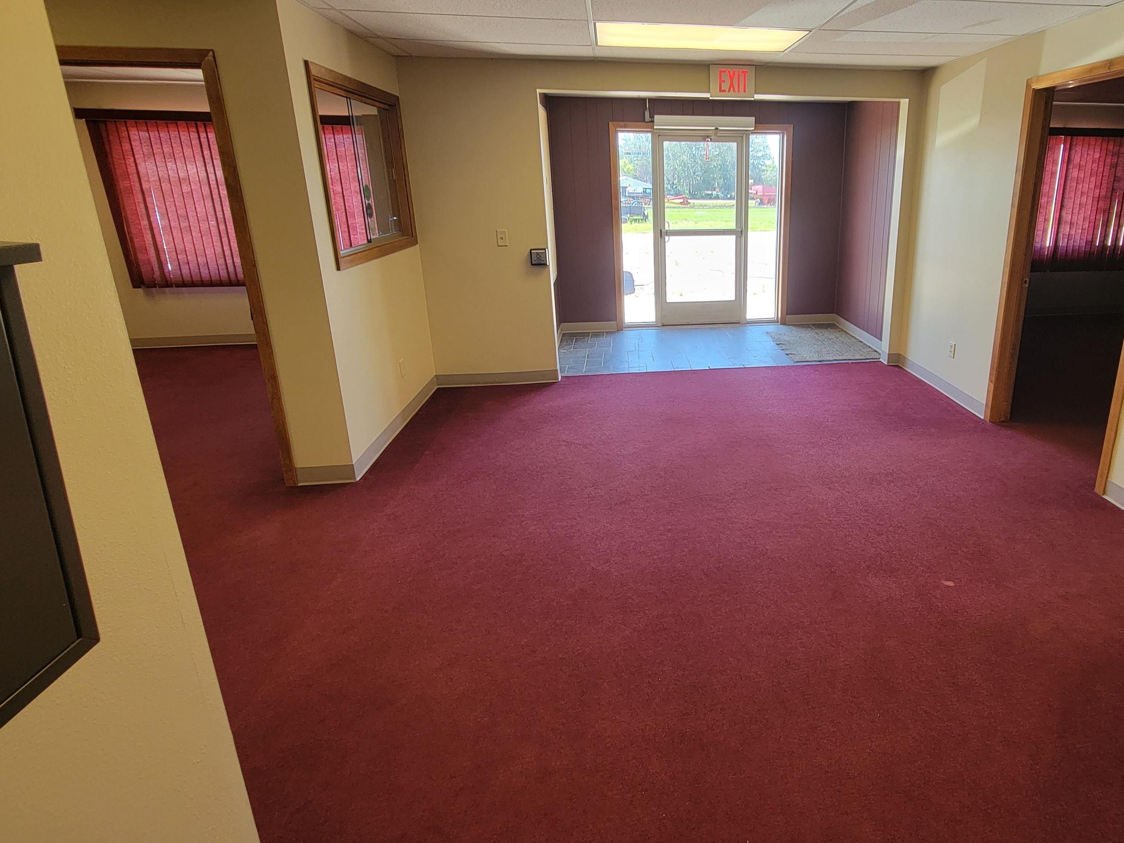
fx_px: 552
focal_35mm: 17
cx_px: 710
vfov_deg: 73.8
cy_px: 329
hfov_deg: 89.0
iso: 100
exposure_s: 1/60
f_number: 2.2
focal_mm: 2.2
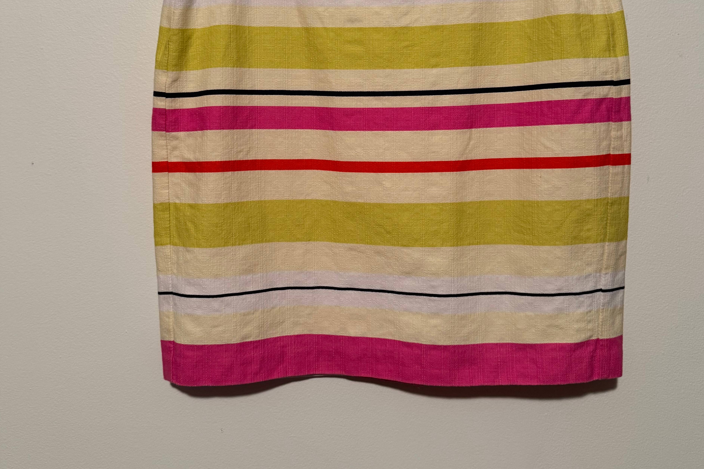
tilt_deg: -2.4
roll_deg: +1.4
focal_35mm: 34
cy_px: 134
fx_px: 665
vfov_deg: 38.2
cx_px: 356
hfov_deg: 55.8
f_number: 1.78
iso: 250
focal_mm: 6.76
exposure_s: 1/60
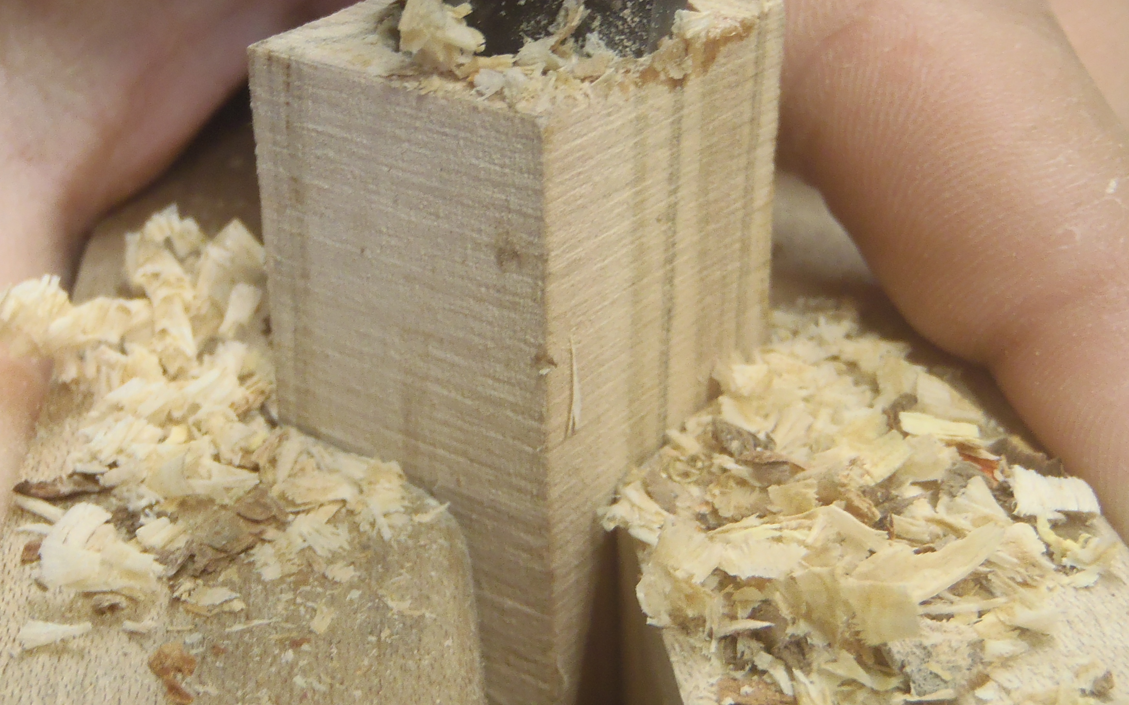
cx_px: 462
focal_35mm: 56
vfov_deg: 23.1
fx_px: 1723
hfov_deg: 36.2
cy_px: 386
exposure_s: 1/10
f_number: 4.1
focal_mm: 6.53
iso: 200
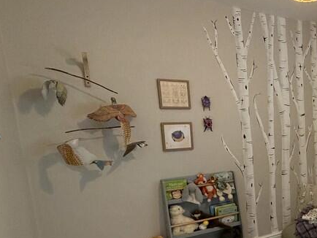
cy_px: 166
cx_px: 324
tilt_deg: -9.3
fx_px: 302
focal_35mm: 33
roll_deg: +1.7
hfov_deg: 45.7
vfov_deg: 42.2
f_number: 2.2
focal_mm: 2.22
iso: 400
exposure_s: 1/50
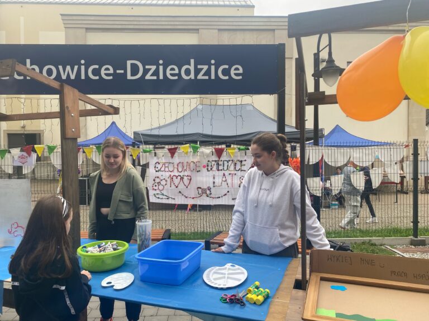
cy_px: 160
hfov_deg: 67.3
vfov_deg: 53.1
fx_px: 322
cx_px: 214
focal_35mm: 26
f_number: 1.8
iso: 32
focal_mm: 4.25
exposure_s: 1/234
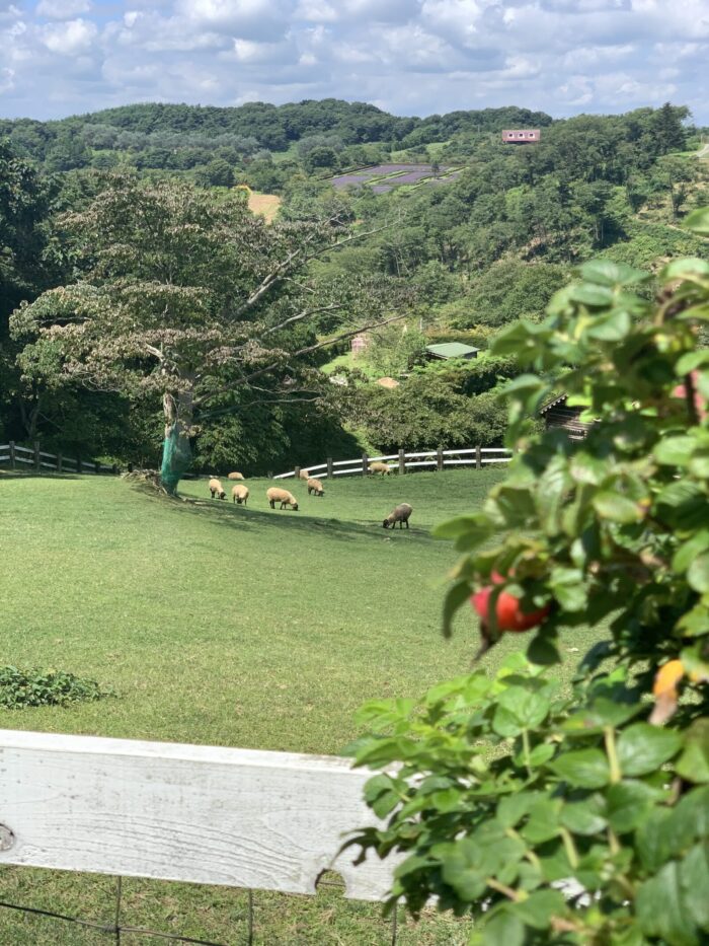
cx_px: 354
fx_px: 1420
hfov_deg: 28.0
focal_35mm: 52
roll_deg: +0.1
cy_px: 473
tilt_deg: -12.3
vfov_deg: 36.8
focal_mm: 6
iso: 16
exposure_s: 1/527
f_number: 2.4
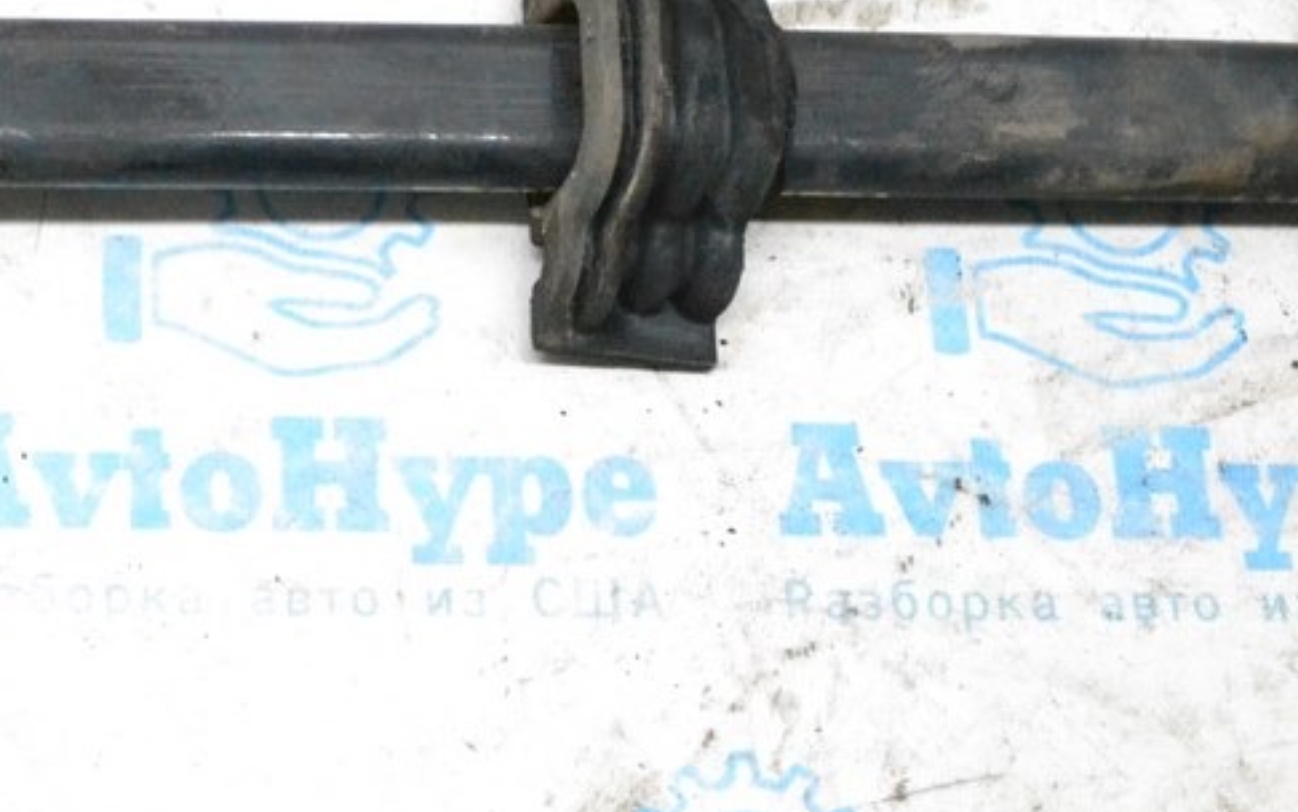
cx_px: 59
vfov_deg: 22.4
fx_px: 2052
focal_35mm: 58
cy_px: 439
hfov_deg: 32.8
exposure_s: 1/125
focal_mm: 18
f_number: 10
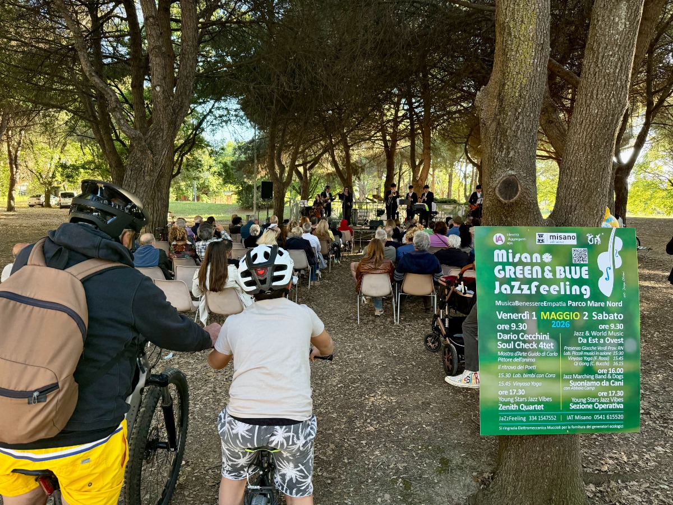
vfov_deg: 56.8
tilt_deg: -5.7
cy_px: 252
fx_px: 467
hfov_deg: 71.6
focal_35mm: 24
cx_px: 336
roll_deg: -2.9
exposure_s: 1/183
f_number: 1.78
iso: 160
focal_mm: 6.76
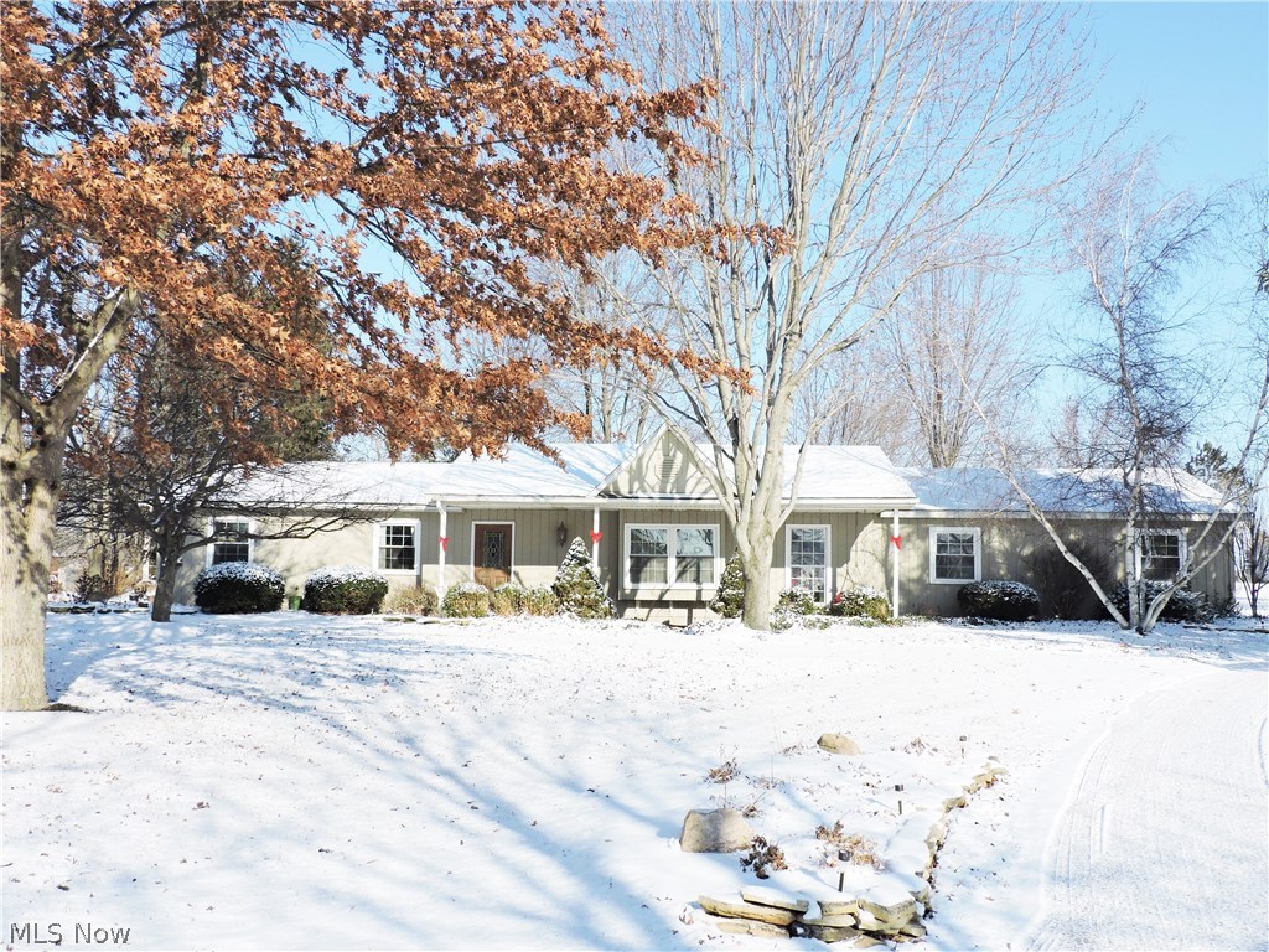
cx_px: 634
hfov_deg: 55.4
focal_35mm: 33
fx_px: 1210
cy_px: 476
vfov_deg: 42.9
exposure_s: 1/1250
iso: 100
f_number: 3.2
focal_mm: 5.9
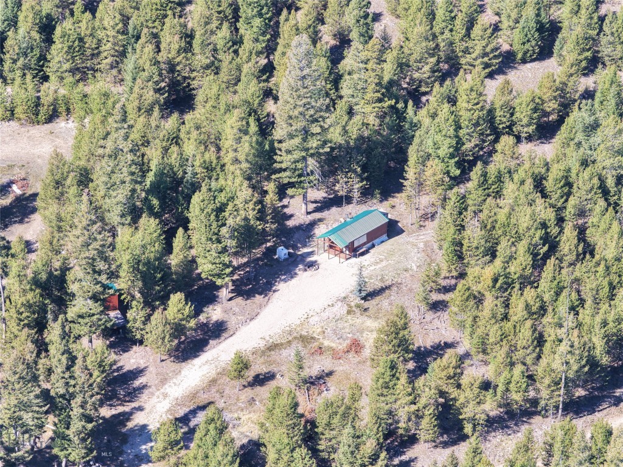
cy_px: 234
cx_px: 312
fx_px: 3024
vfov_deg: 8.8
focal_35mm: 168
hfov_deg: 11.8
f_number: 2.8
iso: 160
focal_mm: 40
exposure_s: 1/320
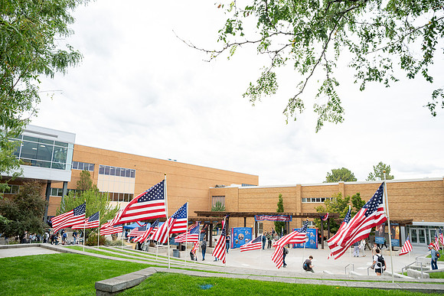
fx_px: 296
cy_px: 148
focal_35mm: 24
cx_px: 222
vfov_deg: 53.2
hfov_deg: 73.7
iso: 200
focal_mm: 24
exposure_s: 1/160
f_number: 6.3
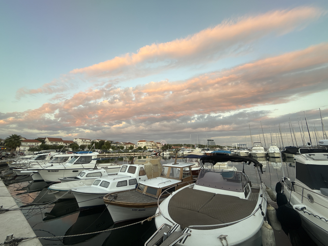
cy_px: 123
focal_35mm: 14
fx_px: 133
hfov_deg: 102.1
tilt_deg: +11.5
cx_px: 164
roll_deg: +0.3
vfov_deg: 85.7
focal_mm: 2.22
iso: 64
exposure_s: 1/99
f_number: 2.2
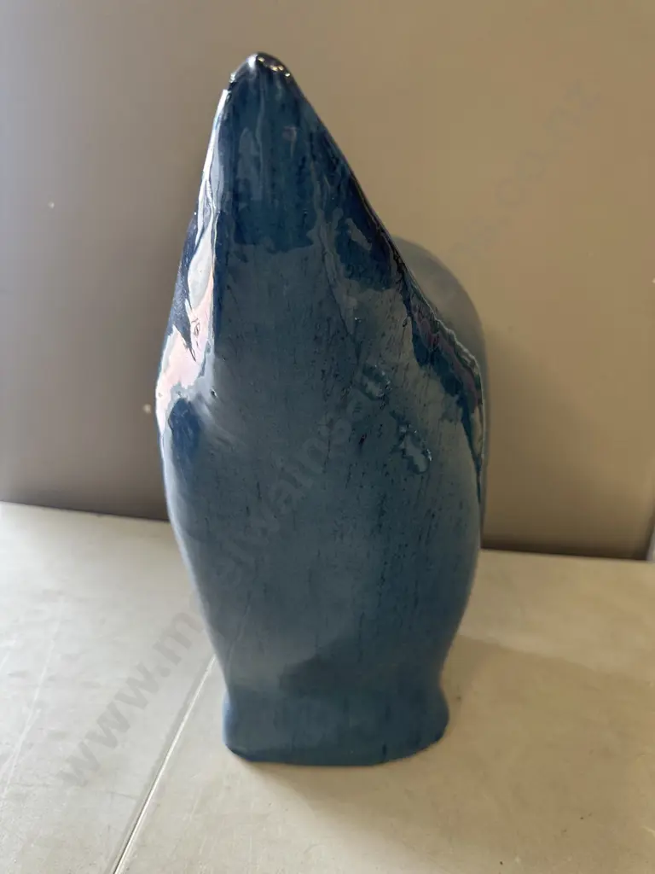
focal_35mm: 24
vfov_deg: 71.6
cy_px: 437
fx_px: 606
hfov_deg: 56.8
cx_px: 328
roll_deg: -1.9
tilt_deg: -23.6
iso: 125
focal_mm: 6.86
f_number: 1.78
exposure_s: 1/50
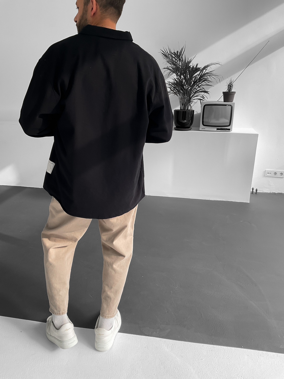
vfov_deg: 61.7
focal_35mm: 29
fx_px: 317
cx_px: 142
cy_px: 190
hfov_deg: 48.2
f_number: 1.8
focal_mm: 3
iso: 25
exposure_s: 1/120
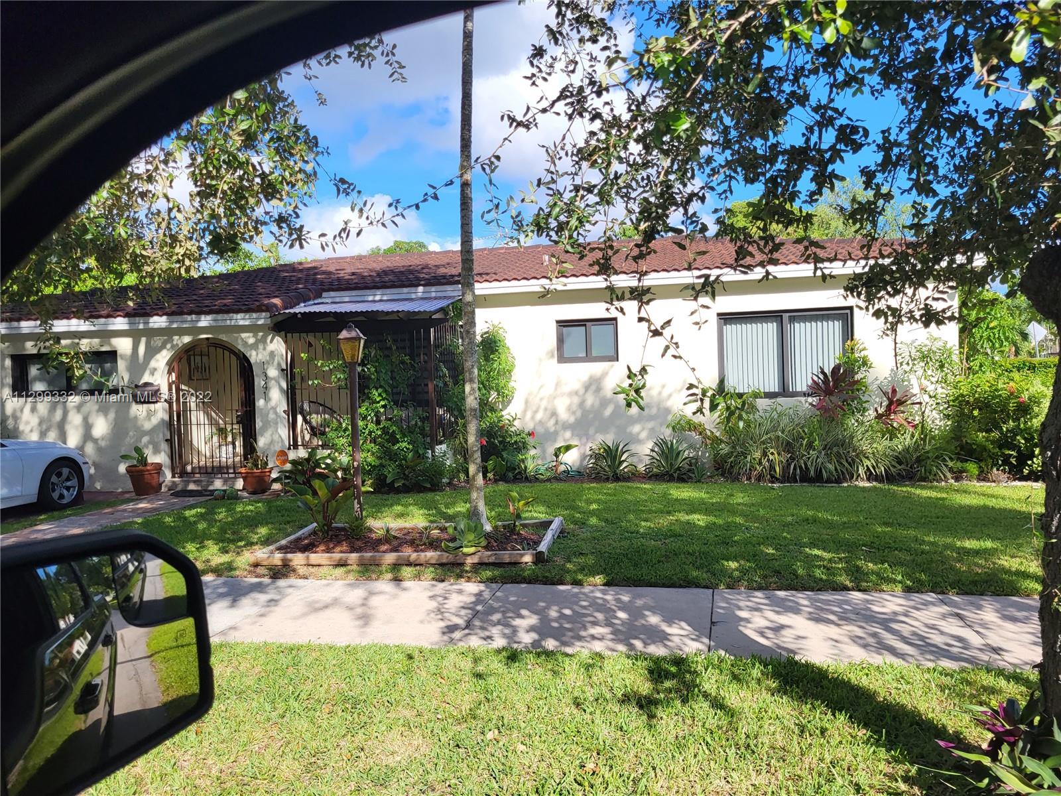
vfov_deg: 53.1
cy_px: 398
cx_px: 530
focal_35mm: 26
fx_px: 797
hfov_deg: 67.3
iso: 40
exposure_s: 1/1521
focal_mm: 5.4
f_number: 1.8
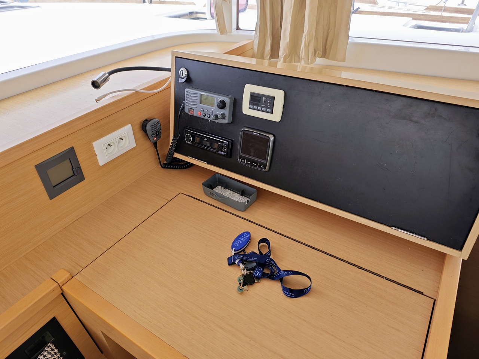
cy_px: 180
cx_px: 240
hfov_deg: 73.9
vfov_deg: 58.9
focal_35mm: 23
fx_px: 318
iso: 50
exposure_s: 1/560
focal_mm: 6.55
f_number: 1.6
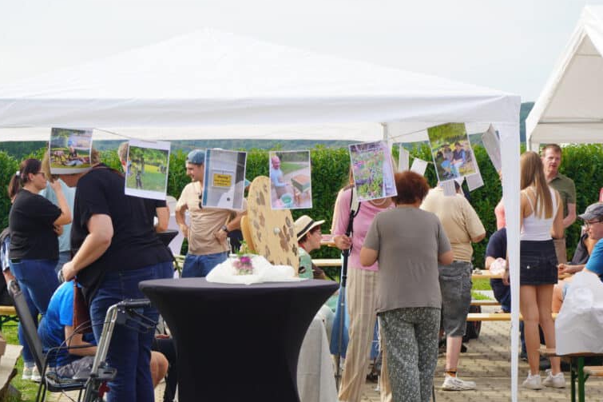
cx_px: 259
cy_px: 255
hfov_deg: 21.4
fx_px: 1591
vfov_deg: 14.4
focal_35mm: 95
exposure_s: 1/100
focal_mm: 70
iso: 100
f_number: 8
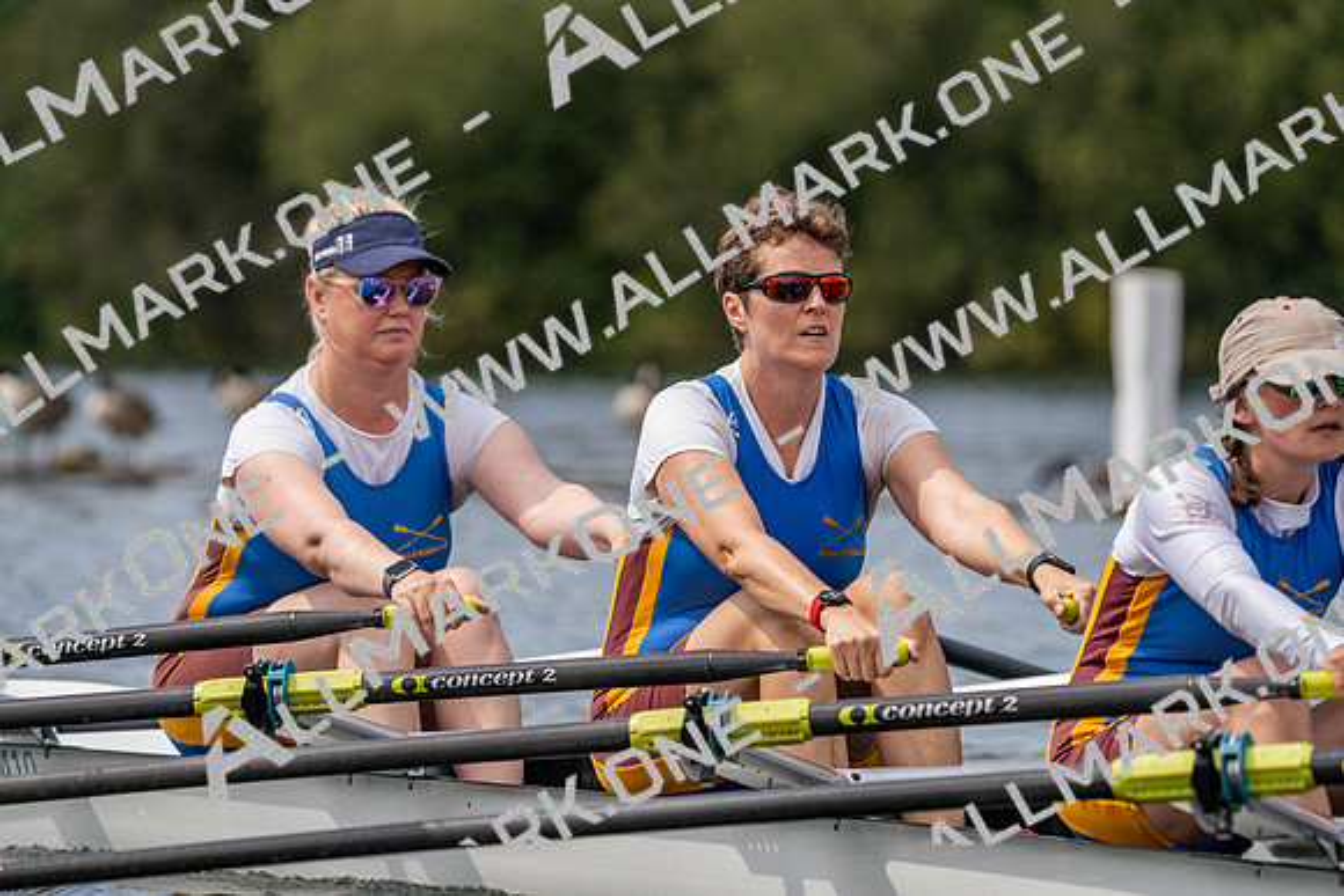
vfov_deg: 4.2
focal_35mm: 329
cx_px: 672
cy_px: 448
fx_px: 12285
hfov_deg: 6.3
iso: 320
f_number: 6.3
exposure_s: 1/1600
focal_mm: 329
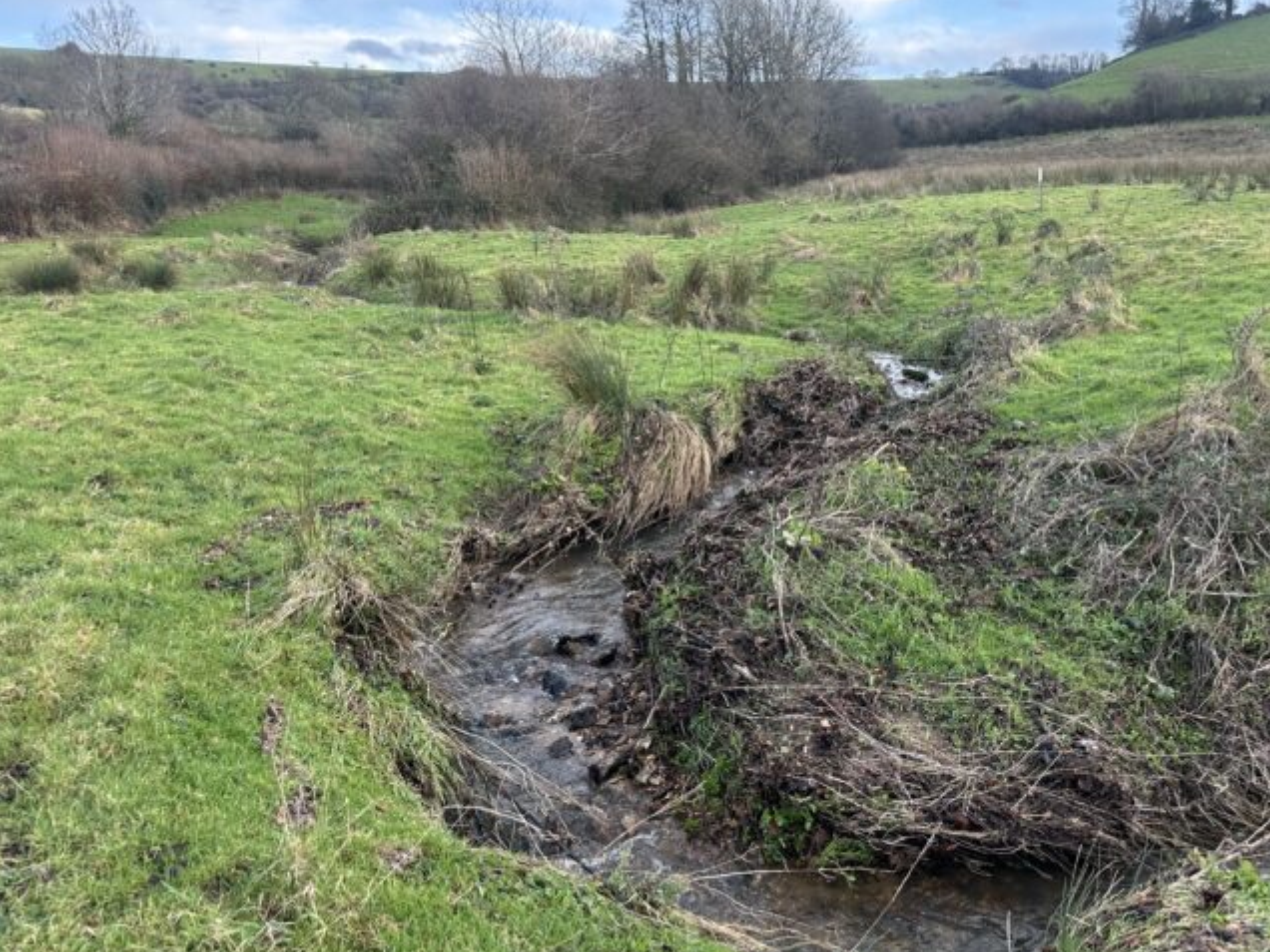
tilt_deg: -12.3
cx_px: 763
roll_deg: +1.4
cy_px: 467
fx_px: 1064
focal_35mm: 29
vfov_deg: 48.2
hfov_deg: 61.1
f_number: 1.78
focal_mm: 6.86
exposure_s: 1/184
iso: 80
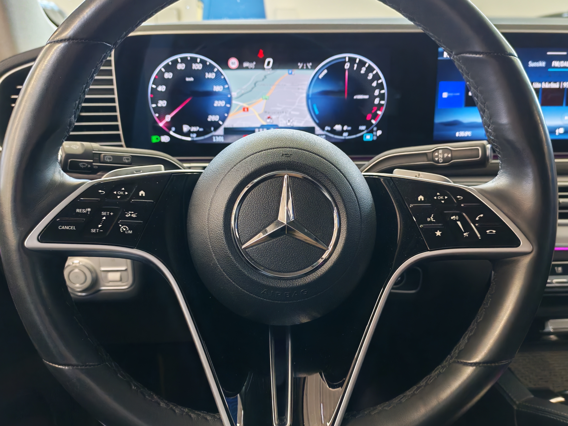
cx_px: 284
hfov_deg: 56.8
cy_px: 213
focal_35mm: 32
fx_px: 525
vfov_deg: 44.2
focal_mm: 6.12
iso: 819
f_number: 1.9
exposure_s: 1/100
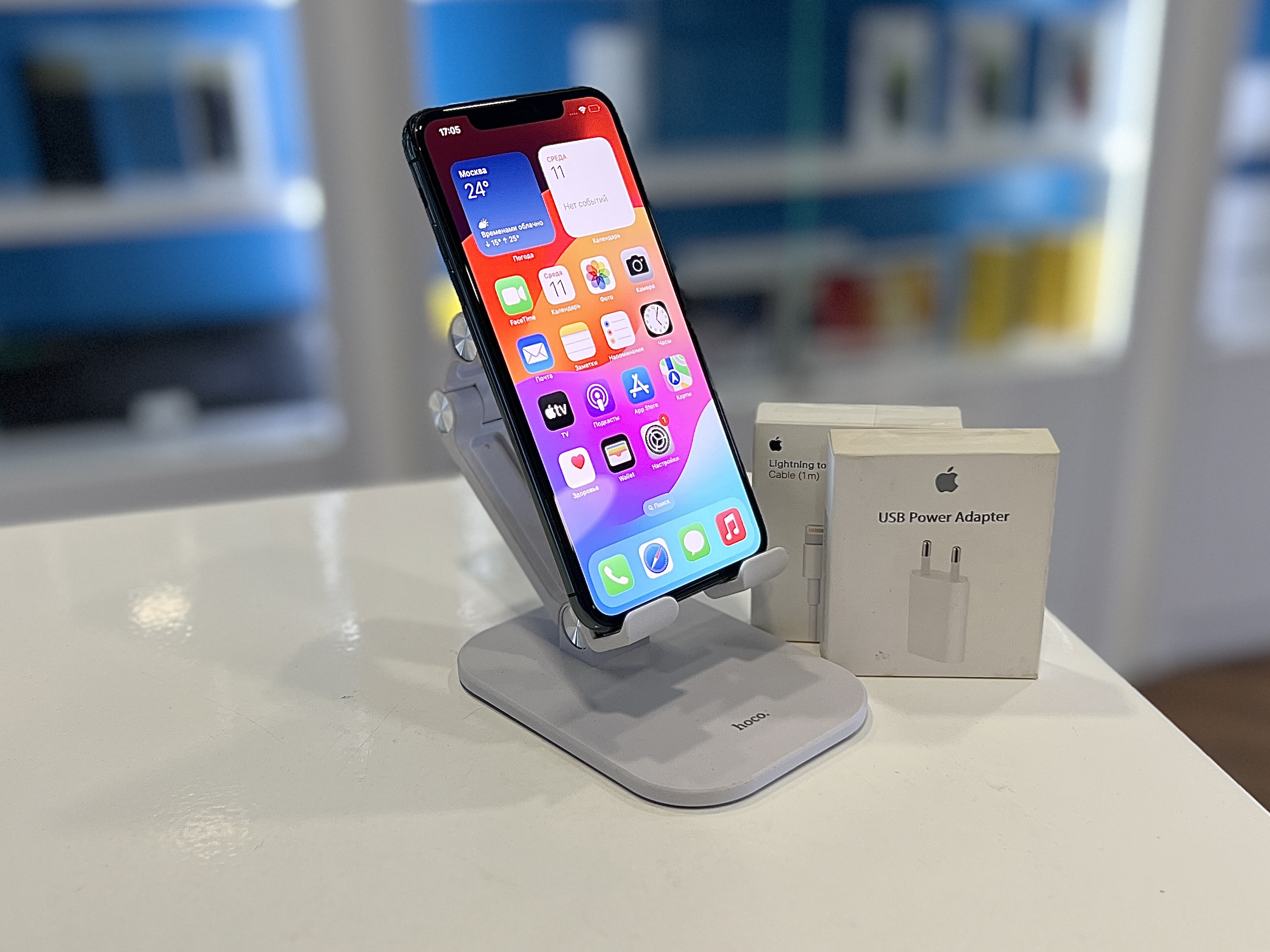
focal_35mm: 41
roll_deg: +0.5
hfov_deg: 45.7
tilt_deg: -23.8
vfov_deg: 35.1
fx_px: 1504
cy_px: 492
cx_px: 703
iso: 80
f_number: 1.5
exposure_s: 1/100
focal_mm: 5.7
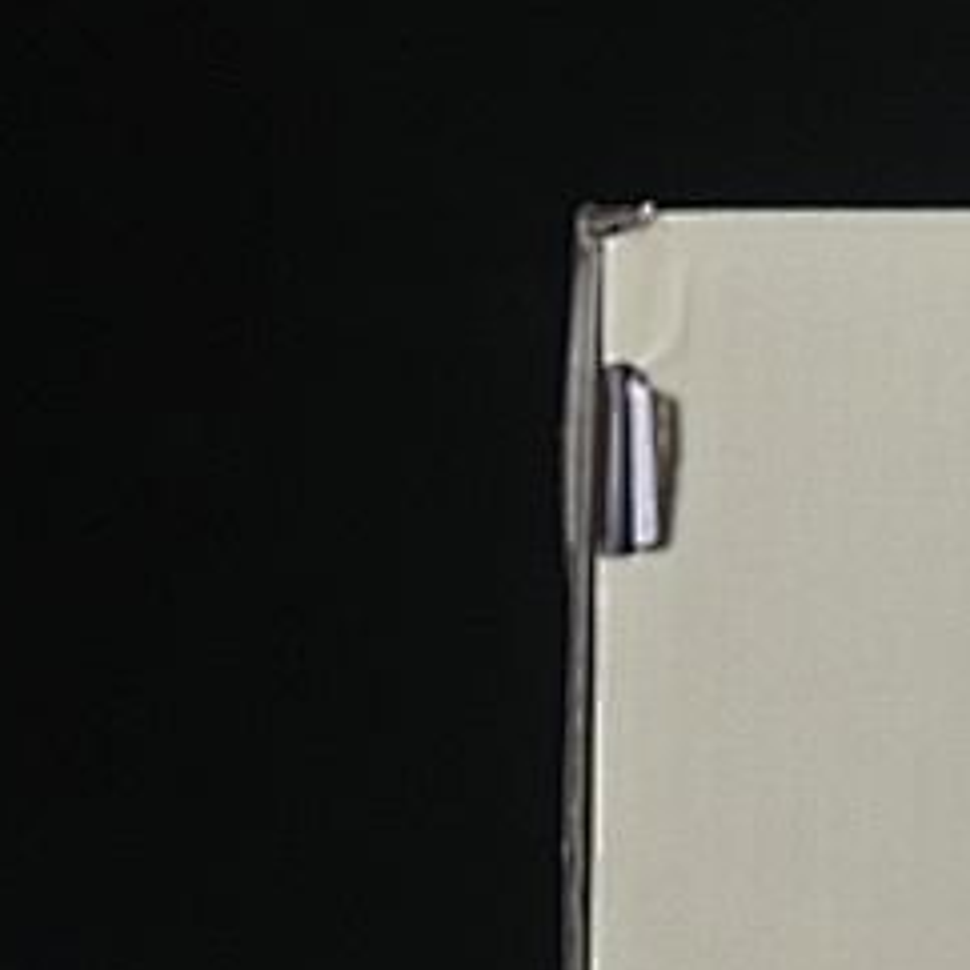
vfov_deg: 6.1
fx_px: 9035
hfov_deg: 6.0
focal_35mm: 285
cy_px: 253
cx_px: 2116
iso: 160
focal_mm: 50
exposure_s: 1/80
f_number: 8
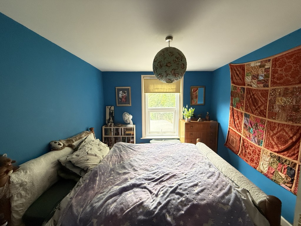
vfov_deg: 85.7
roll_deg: +0.9
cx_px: 150
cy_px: 113
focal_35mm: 14
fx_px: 122
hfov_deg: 102.1
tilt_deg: -5.2
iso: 400
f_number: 2.2
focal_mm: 2.22
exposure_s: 1/60
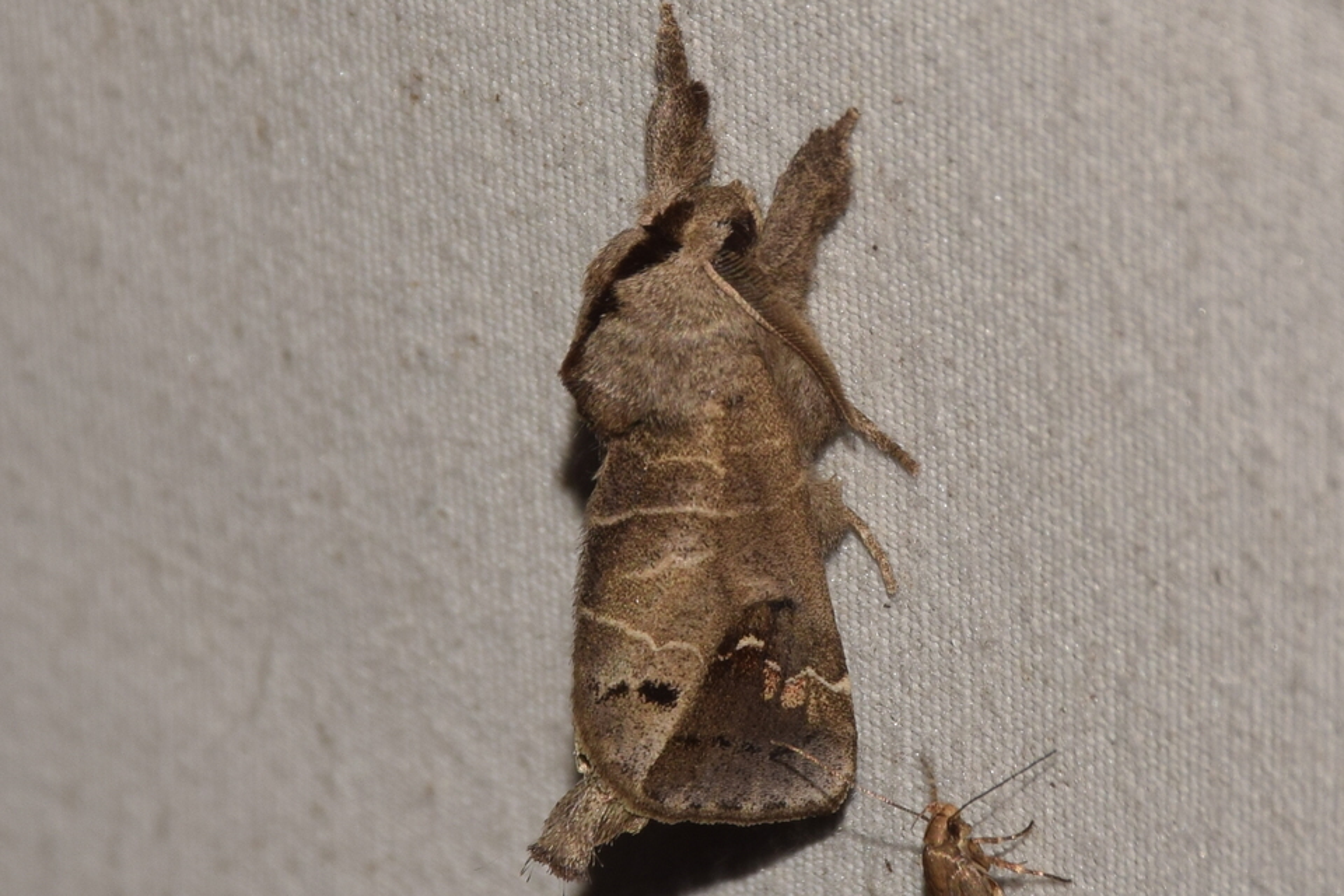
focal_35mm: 210
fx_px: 7839
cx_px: 672
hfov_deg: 9.8
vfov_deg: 6.5
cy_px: 448
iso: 125
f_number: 13
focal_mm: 140
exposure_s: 1/160
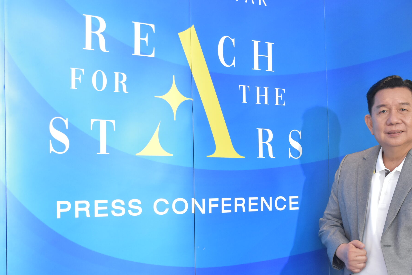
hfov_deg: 33.0
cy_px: 169
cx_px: 289
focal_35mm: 60
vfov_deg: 22.6
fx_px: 687
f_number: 5.6
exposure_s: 1/125
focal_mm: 28
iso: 1600
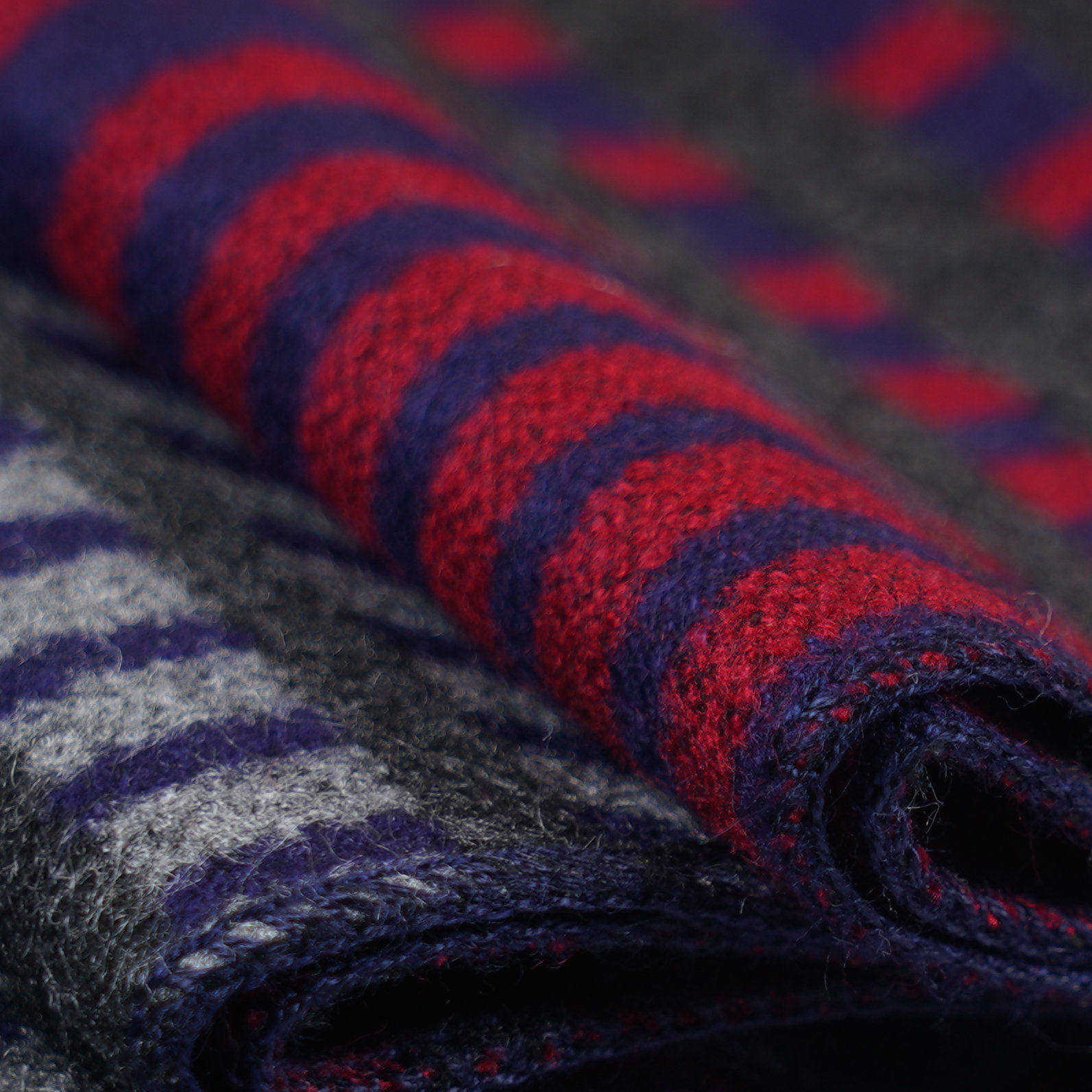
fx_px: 11992
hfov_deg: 5.2
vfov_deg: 5.2
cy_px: 906
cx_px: 1015
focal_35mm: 336
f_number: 8
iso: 100
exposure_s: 1/125
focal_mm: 105
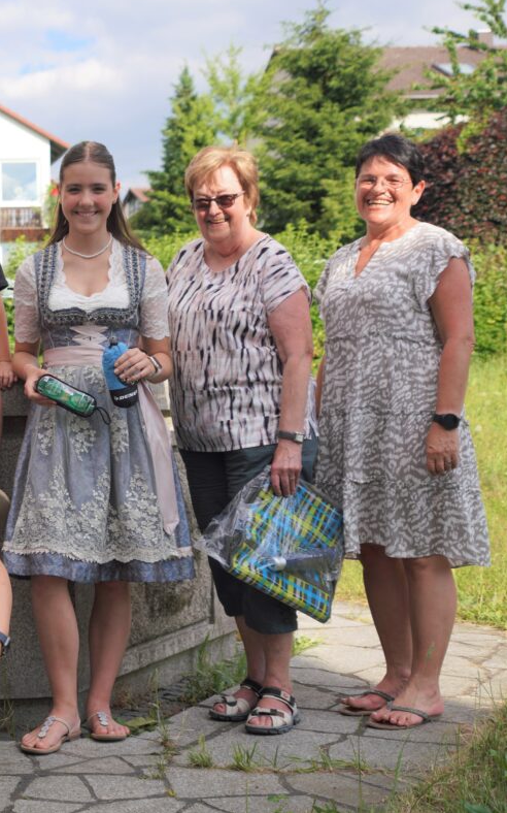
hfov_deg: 20.5
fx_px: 1305
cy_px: 403
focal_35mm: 59
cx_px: -108
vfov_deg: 34.6
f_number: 4.5
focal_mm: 38
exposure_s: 1/400
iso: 100
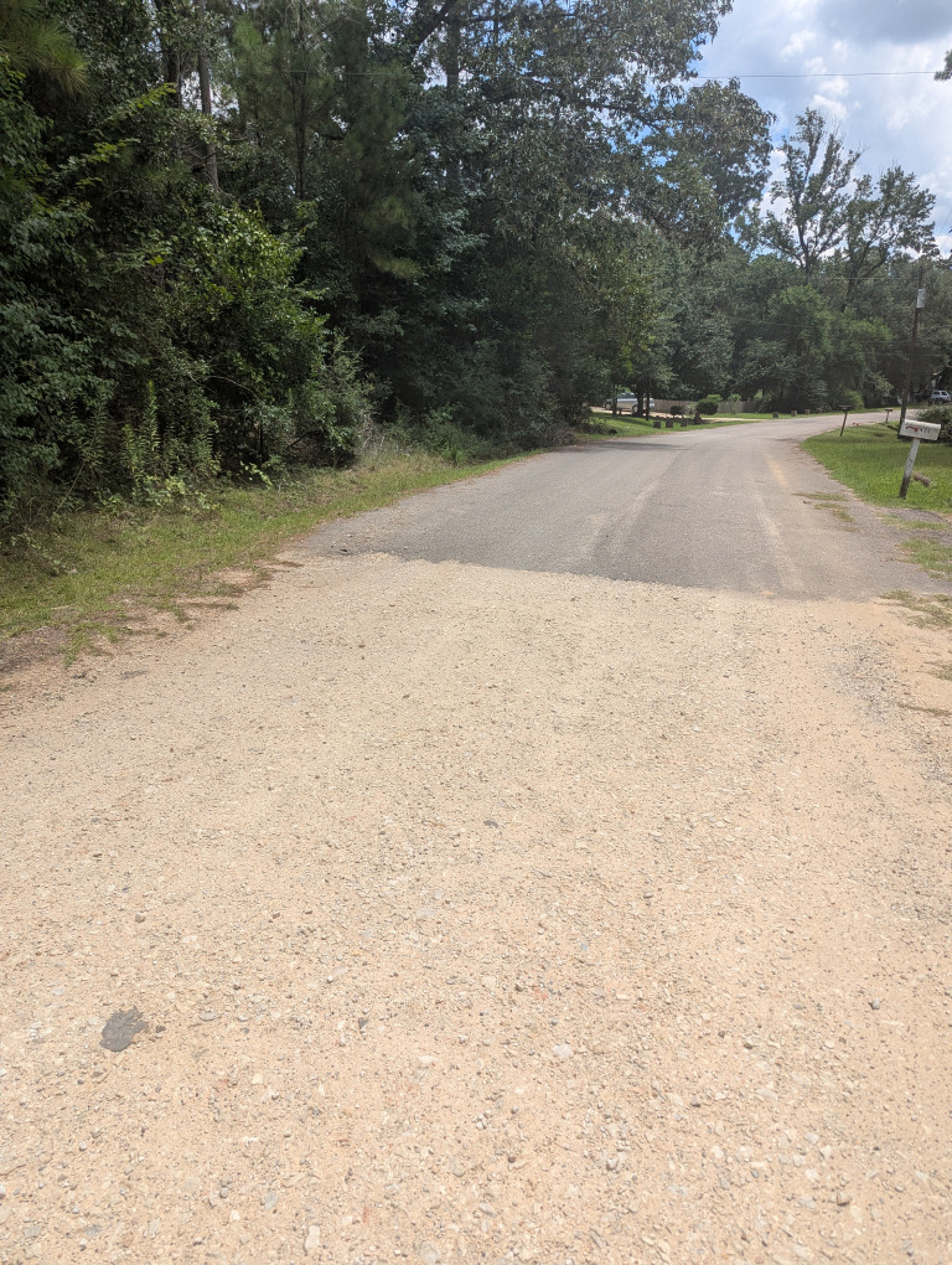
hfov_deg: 56.9
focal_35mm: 24
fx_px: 878
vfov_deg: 71.5
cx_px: 476
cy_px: 632
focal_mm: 6.81
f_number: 1.85
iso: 46
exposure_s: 1/1795
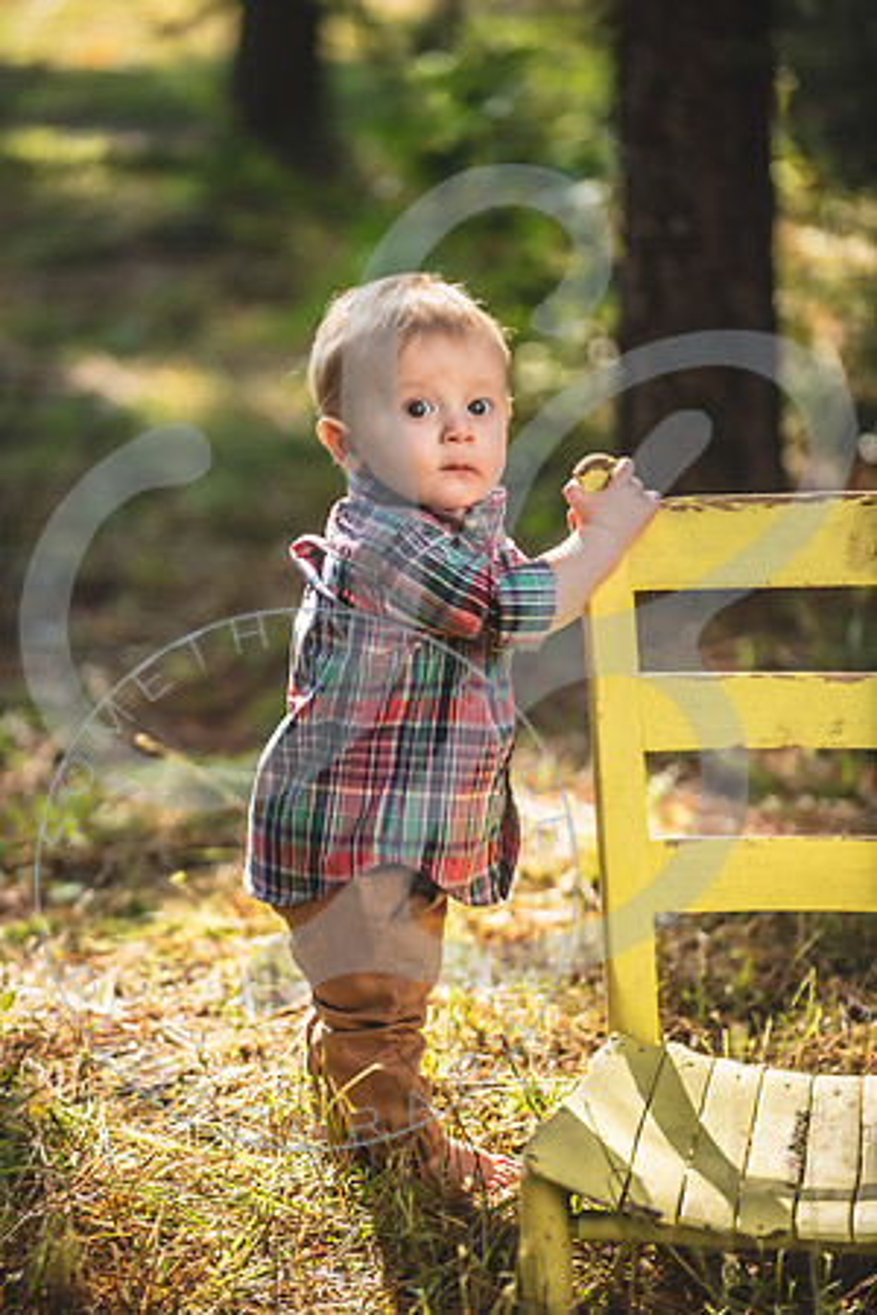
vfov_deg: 13.7
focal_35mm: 150
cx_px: 438
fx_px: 5481
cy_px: 658
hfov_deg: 9.1
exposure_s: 1/250
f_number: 2.8
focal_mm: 150
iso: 100
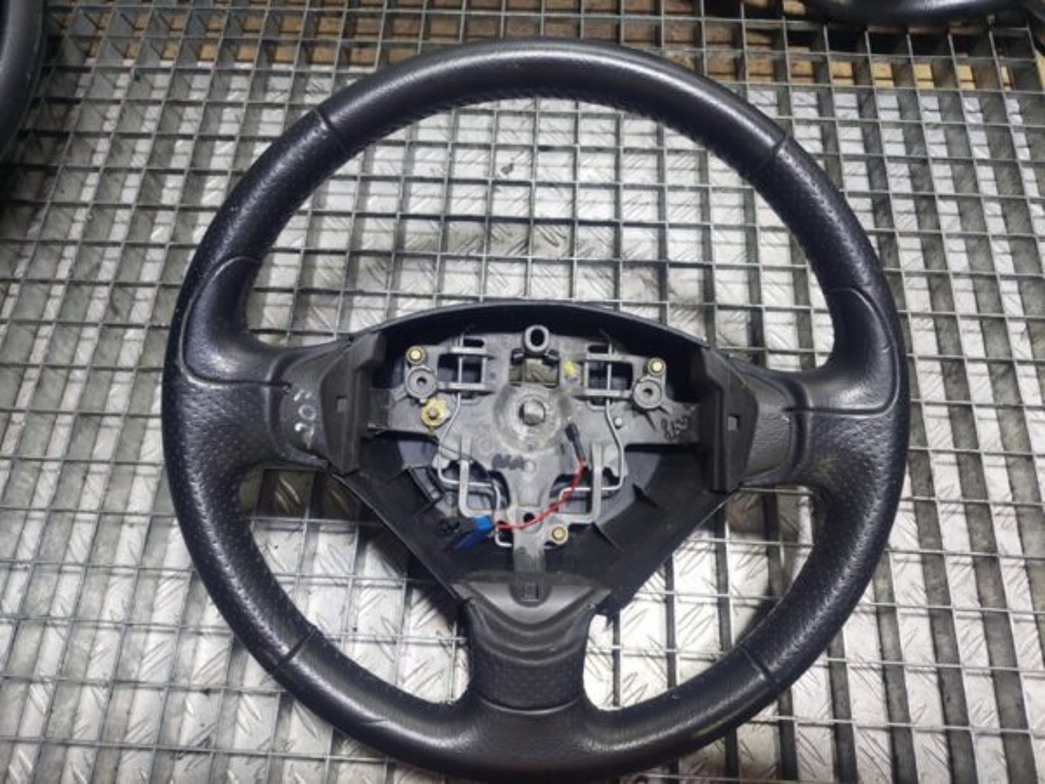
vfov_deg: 54.9
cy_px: 392
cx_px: 522
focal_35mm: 25
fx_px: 755
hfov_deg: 69.4
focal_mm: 5.23
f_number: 1.8
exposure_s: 1/50
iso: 200
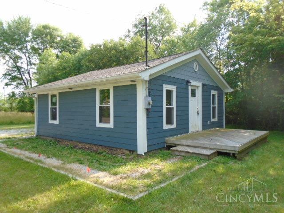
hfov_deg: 67.3
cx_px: 142
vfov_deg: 53.1
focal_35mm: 26
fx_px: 213
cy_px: 106
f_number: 3.2
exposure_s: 1/250
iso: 100
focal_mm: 4.6
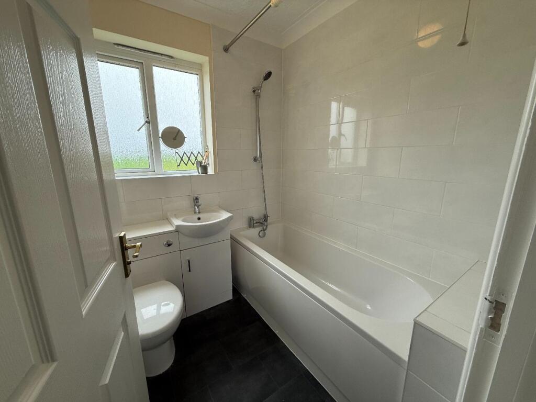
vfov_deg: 85.7
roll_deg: -0.1
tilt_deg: -11.9
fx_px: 217
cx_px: 268
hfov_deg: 102.1
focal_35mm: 14
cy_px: 201
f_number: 2.2
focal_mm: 2.22
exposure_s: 1/133
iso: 64
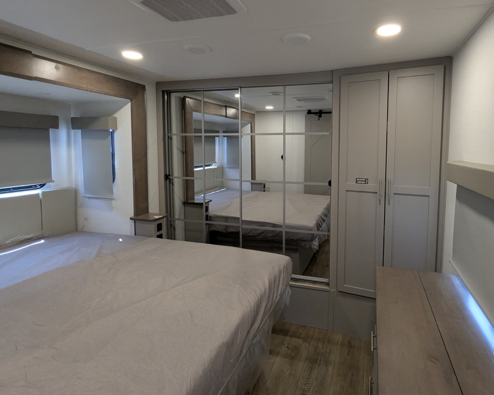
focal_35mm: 20
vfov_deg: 67.8
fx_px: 292
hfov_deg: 79.8
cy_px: 171
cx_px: 285
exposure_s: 1/120
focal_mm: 2.35
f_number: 2.2
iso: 301
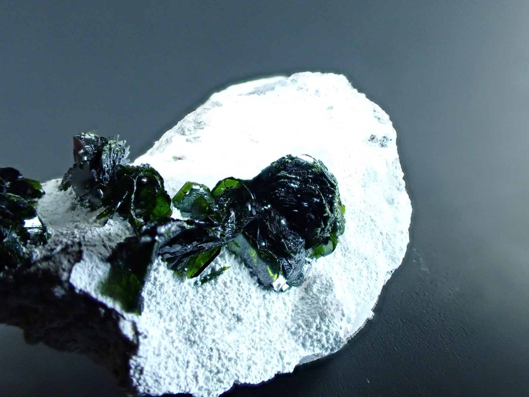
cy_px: 198
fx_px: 458
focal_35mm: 30
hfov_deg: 60.0
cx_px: 264
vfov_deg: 46.8
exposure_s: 1/125
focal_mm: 5.4
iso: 400
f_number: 3.2
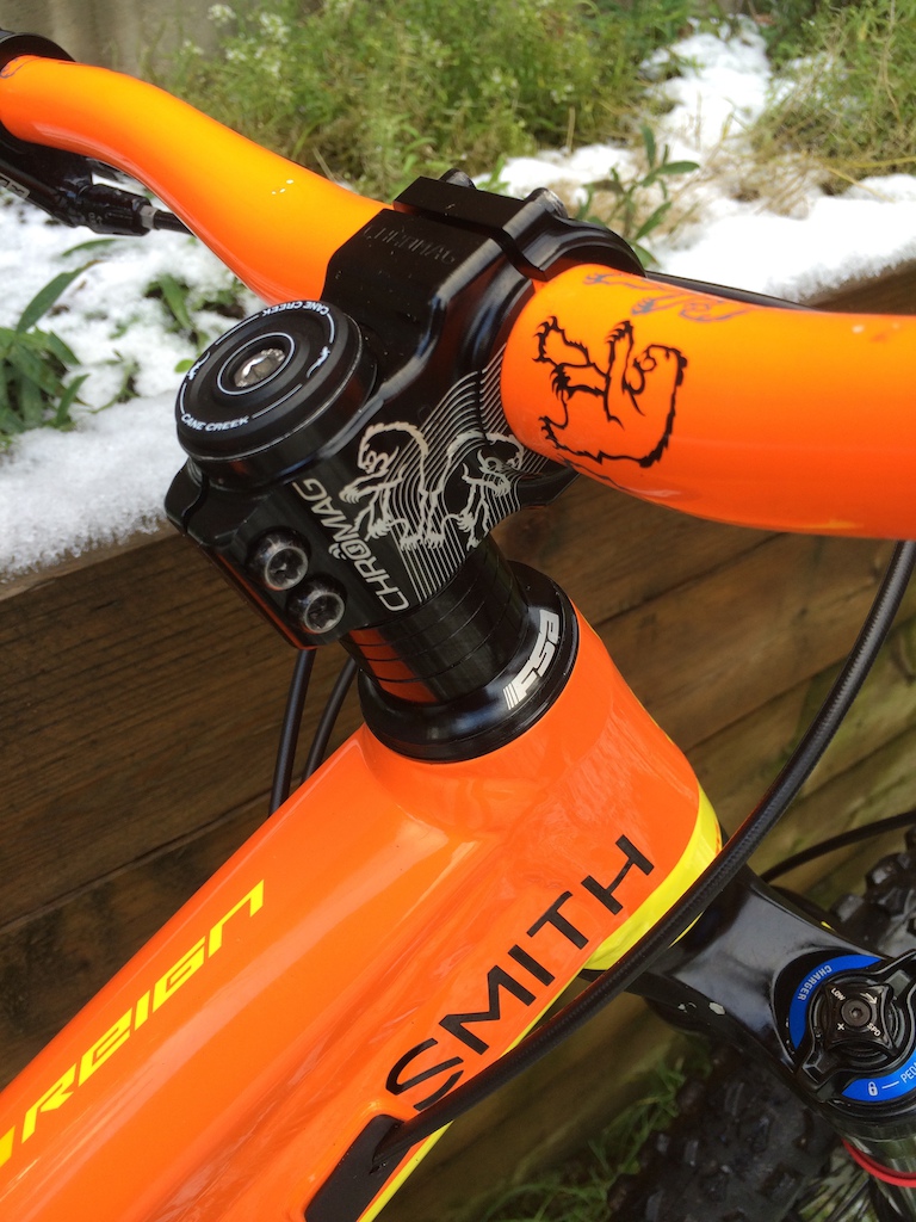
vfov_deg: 61.7
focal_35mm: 29
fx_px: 1023
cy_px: 611
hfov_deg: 48.2
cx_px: 458
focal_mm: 4.15
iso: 40
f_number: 2.2
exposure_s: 1/120
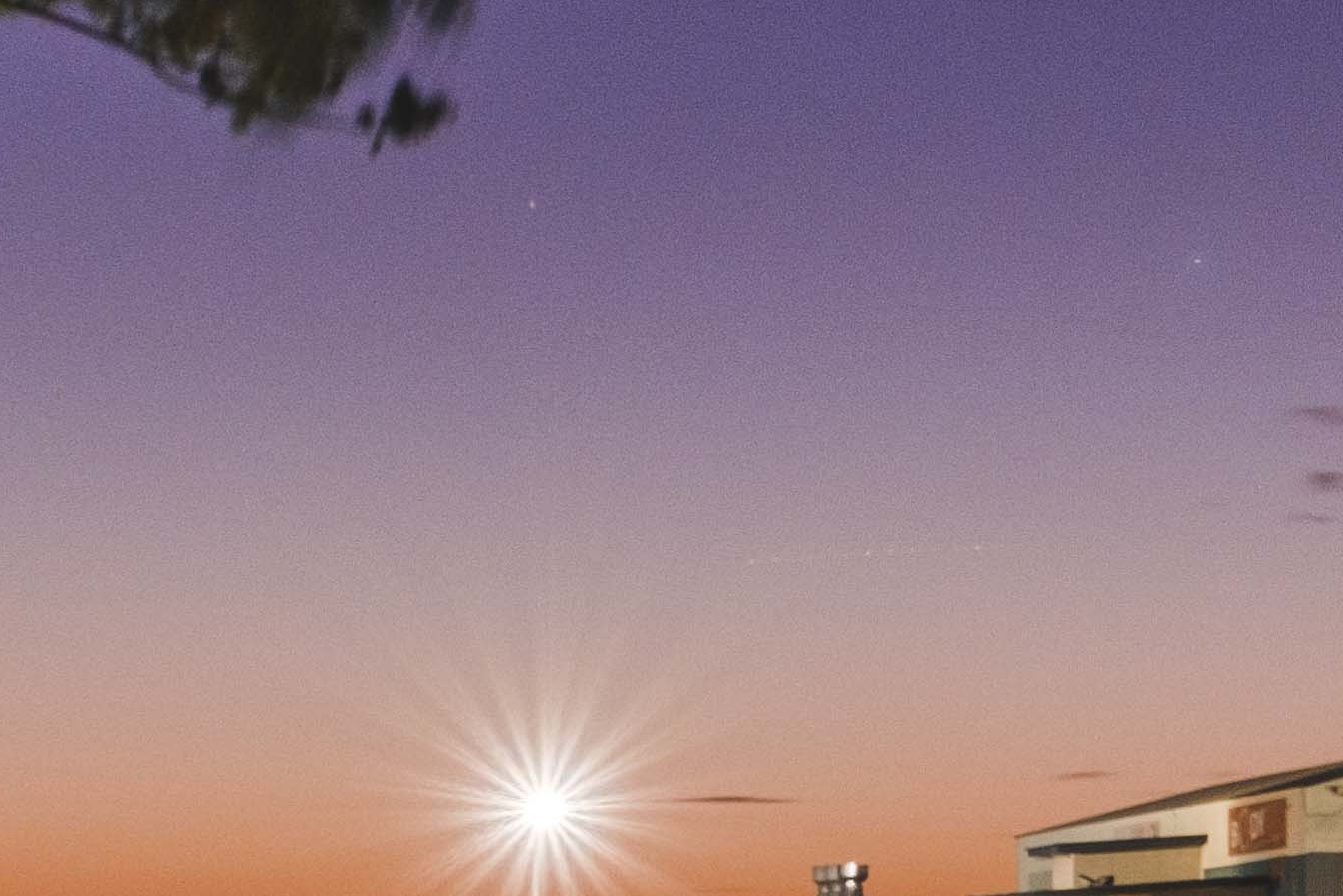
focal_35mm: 156
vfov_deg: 8.8
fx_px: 5820
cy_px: 571
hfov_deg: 12.9
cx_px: 1541
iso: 200
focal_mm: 24.2
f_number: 8
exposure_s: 13
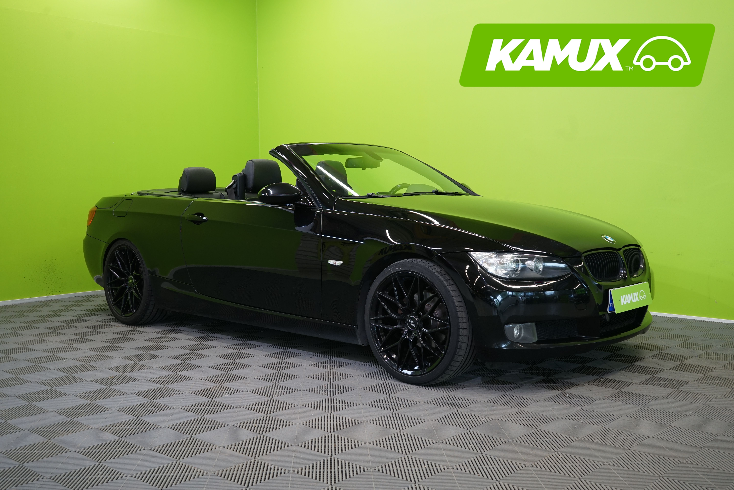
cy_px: 245
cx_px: 367
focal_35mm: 37
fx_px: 754
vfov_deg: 35.9
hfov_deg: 51.9
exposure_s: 1/30
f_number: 6.3
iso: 640
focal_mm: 37
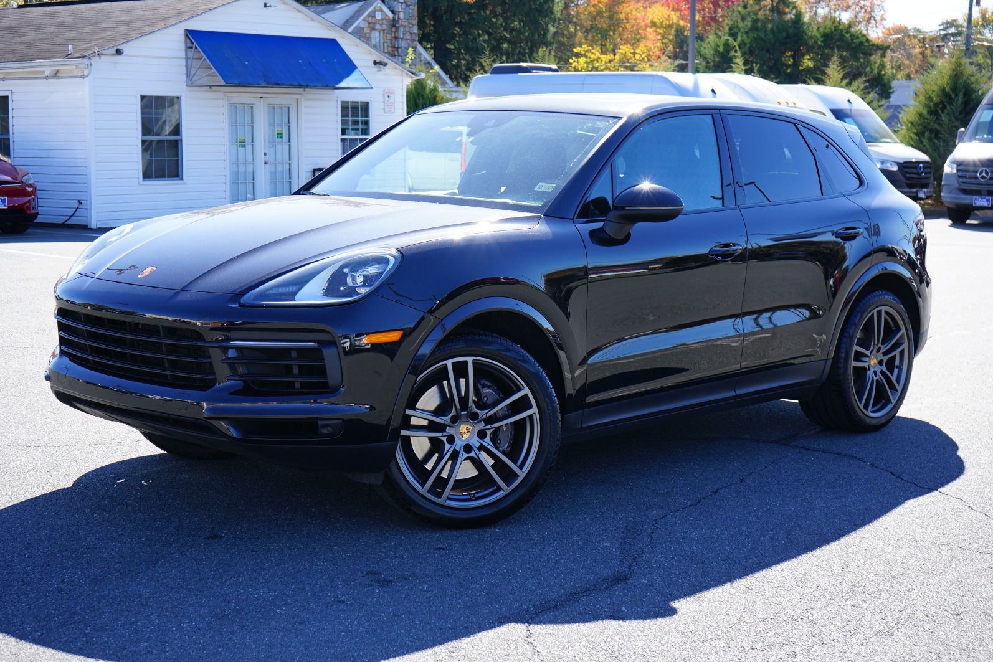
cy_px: 327
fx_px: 1517
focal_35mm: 55
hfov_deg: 36.2
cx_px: 490
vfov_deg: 24.6
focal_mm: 54
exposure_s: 1/80
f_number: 8
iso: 100
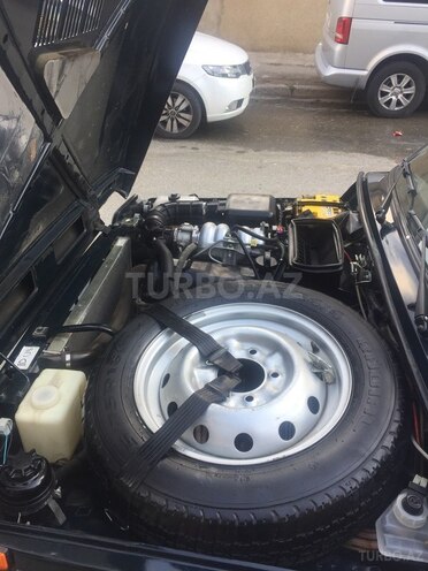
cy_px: 286
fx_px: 478
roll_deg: +2.0
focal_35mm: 29
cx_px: 214
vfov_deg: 61.7
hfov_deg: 48.2
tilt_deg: -34.6
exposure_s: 1/189
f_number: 2.2
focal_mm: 4.15
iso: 32
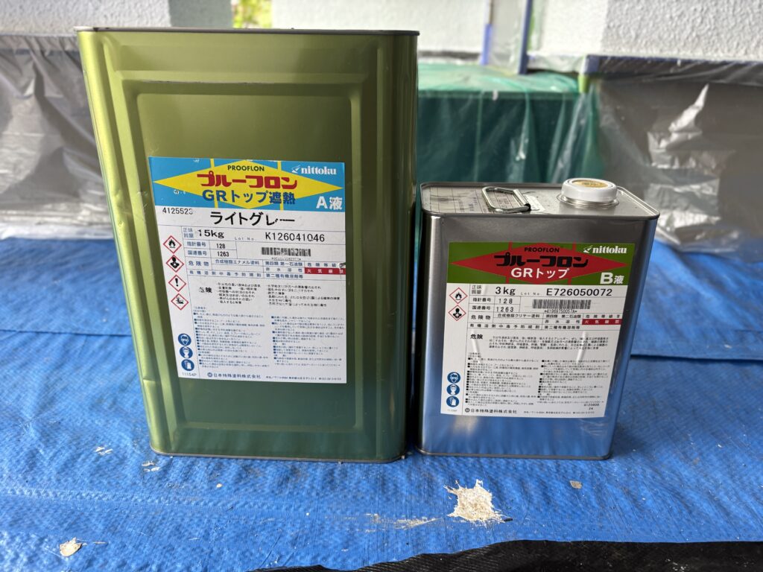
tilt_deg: -23.3
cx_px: 382
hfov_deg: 67.3
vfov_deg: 53.1
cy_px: 286
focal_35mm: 26
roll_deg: -0.2
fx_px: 573
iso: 100
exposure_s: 1/121
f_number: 1.6
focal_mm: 5.96
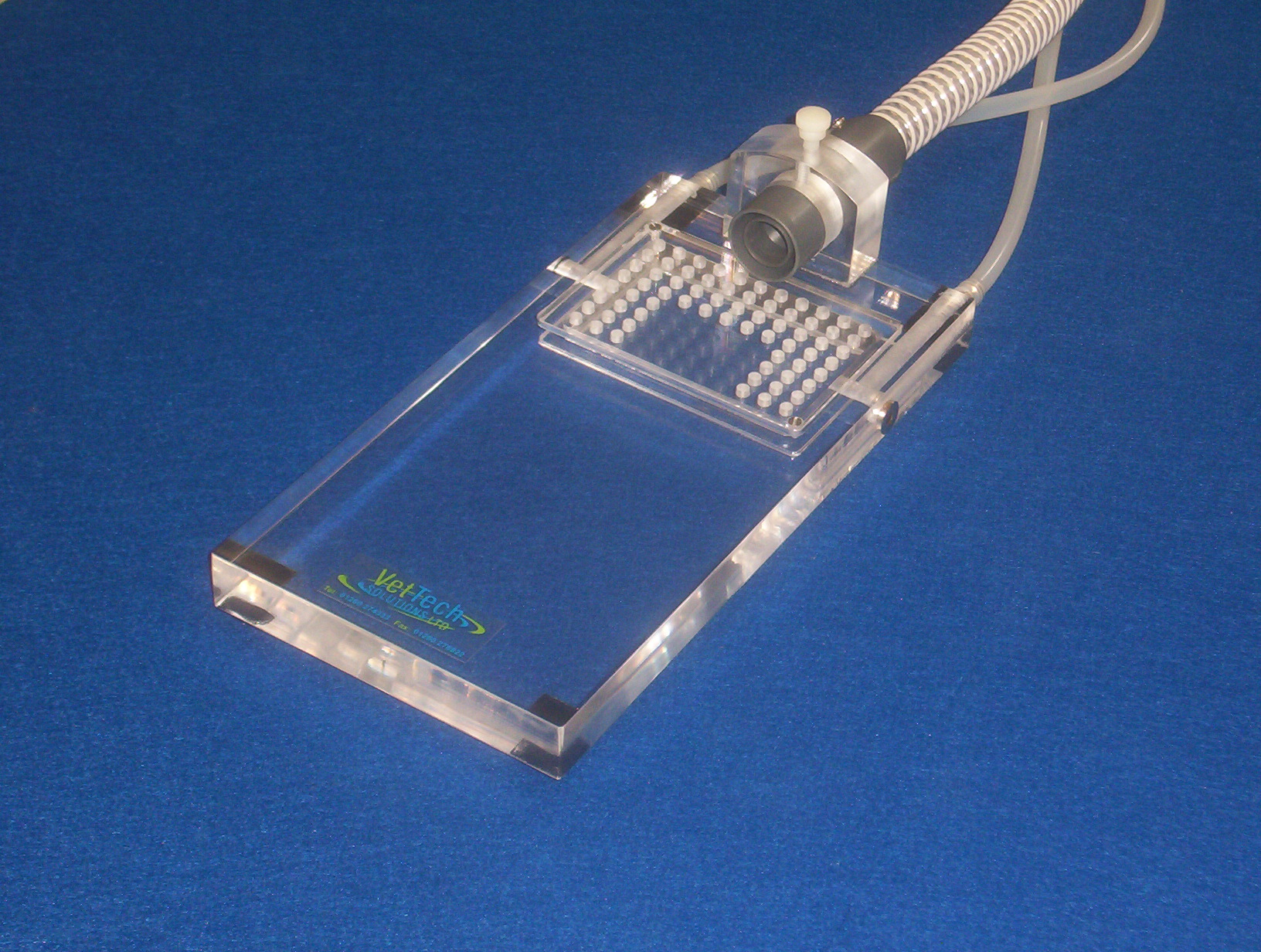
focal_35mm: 78
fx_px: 2848
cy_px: 476
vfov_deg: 19.0
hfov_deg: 25.0
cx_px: 630
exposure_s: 1/58
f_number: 3.94
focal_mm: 12.09
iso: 140
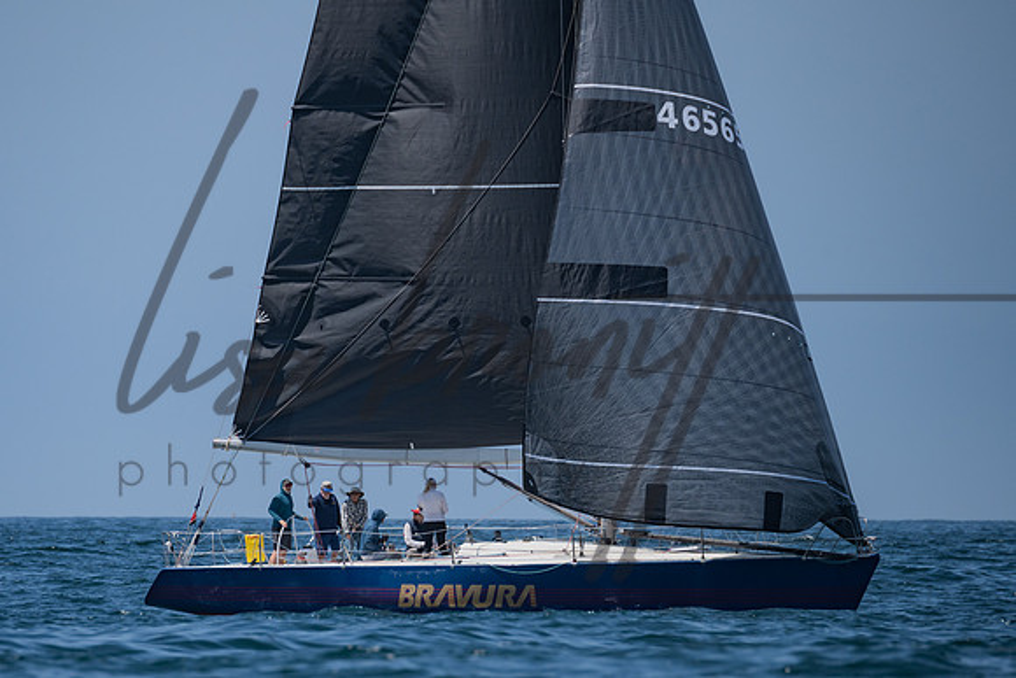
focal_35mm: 534
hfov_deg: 3.9
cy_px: 388
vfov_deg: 2.6
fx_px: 15087
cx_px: 337
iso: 250
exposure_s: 1/2000
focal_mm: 400
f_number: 6.3
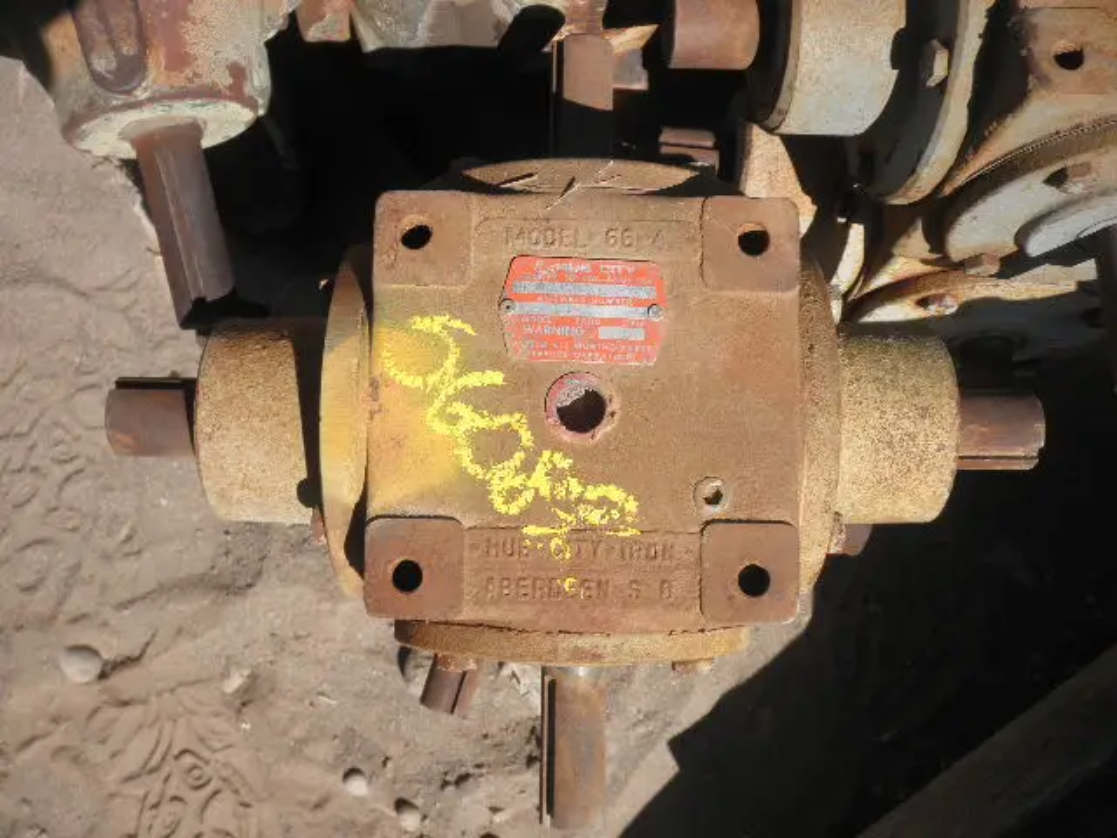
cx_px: 558
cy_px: 419
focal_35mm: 35
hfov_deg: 52.6
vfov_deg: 40.7
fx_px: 1129
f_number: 9.1
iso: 64
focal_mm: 6.1
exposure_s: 1/125
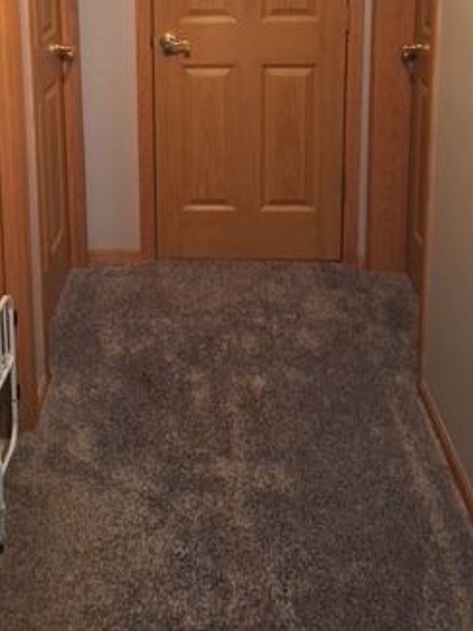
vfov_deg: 39.4
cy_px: 75
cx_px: 168
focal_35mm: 45
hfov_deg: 32.0
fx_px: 820
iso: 400
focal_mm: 5.54
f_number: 1.8
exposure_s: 1/24
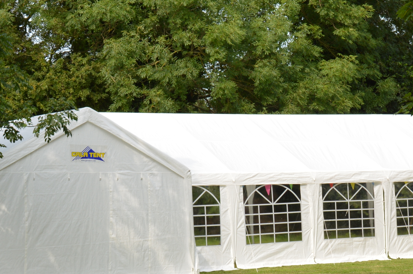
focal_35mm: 103
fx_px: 1181
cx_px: 323
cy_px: 166
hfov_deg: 19.7
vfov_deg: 13.3
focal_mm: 24
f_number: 8
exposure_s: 1/200
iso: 100
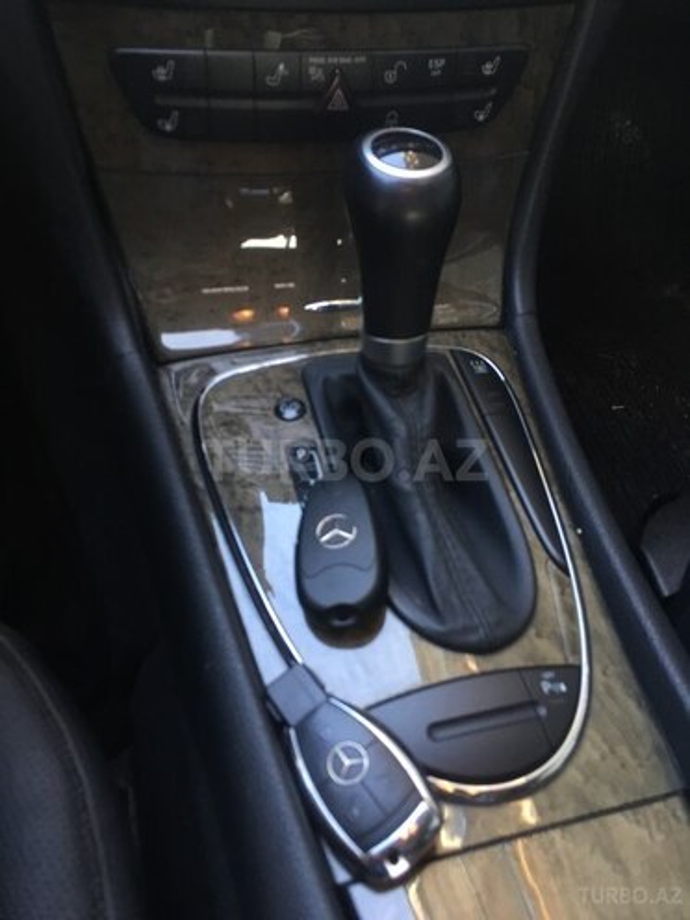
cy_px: 460
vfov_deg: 61.7
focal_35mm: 29
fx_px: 771
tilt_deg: -52.9
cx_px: 345
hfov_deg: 48.2
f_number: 2.2
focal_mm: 4.15
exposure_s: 1/33
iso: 80
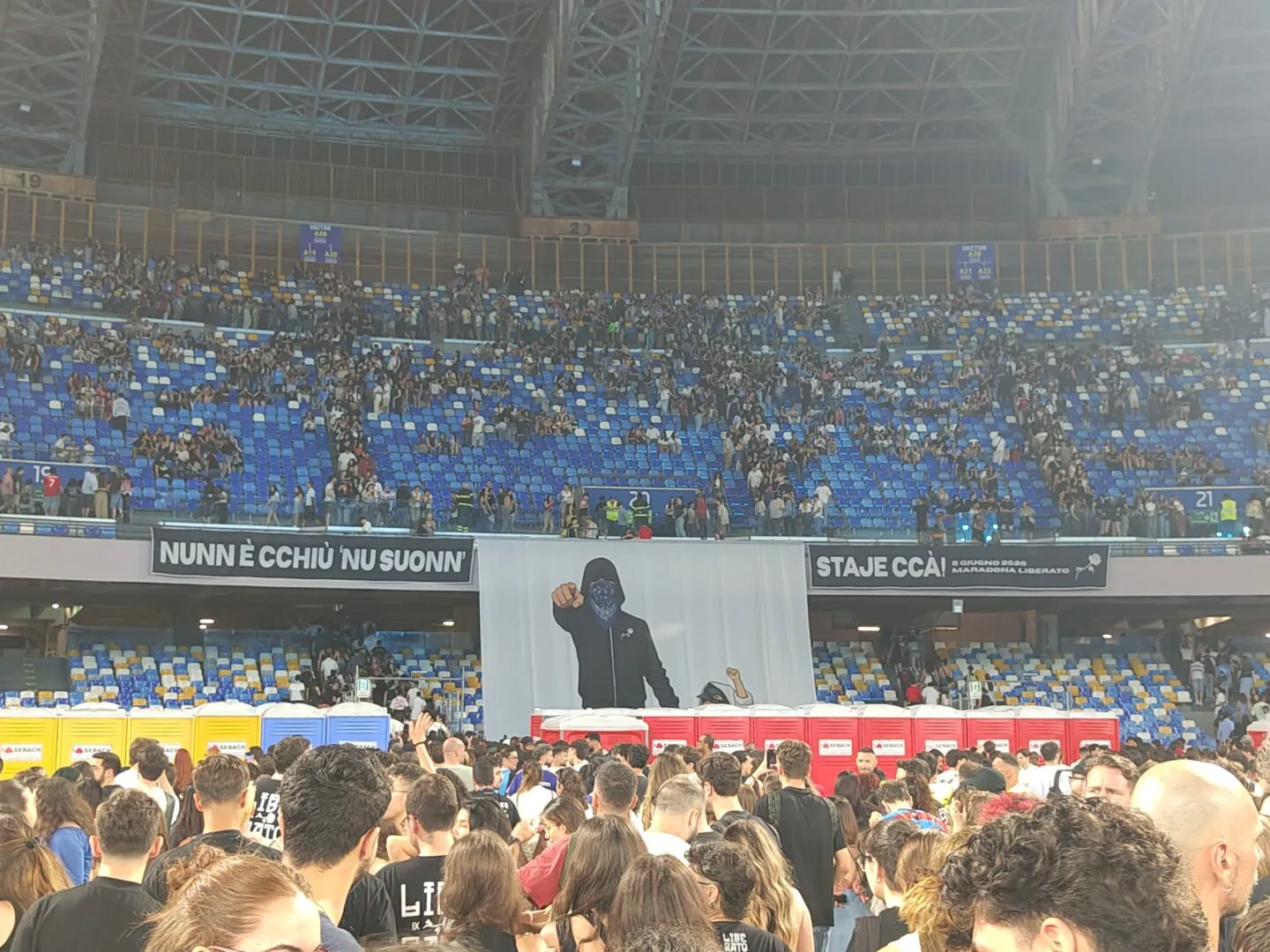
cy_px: 476
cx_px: 635
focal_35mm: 43
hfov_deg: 43.9
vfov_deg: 33.6
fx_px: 1578
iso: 187
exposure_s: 1/100
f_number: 1.88
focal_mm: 5.59
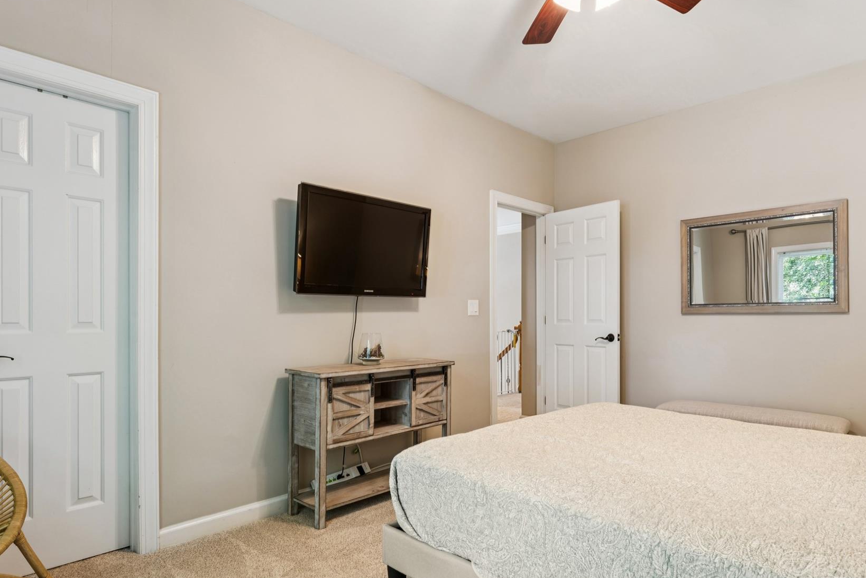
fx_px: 505
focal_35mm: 21
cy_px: 320
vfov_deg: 59.4
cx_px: 448
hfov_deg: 81.2
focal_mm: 16.8
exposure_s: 1.6
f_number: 13
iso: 100
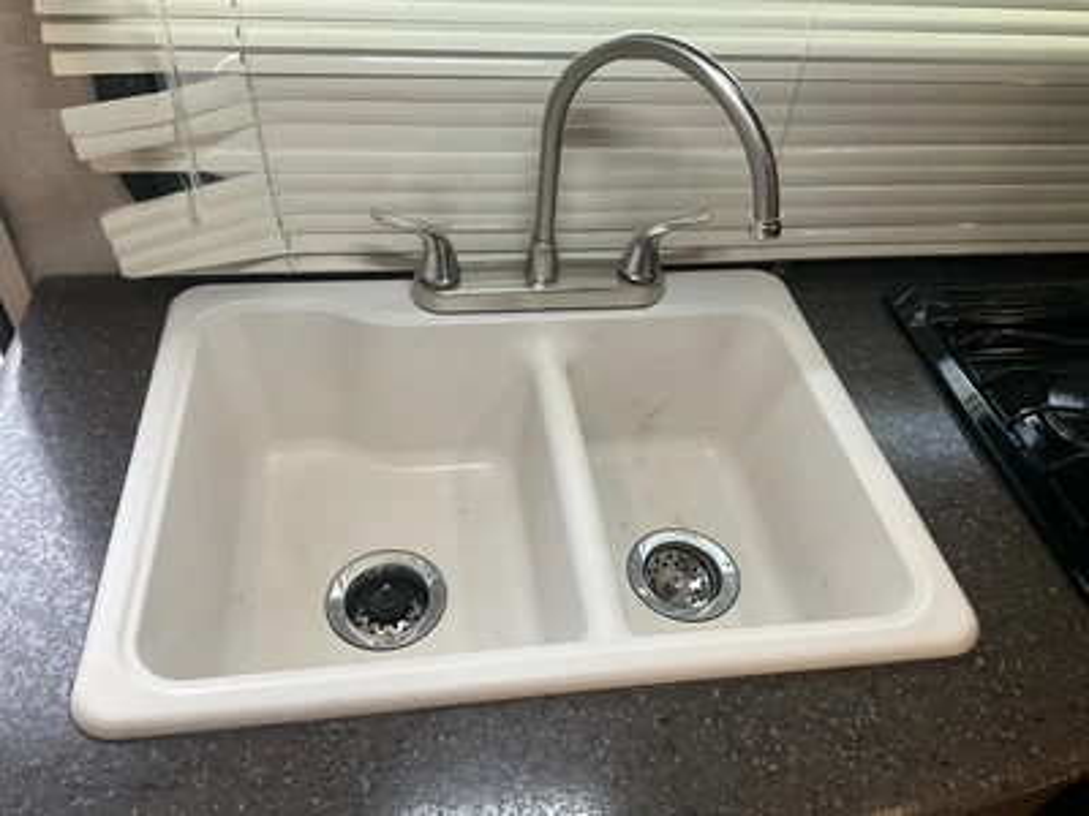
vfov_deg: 48.2
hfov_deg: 61.7
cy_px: 408
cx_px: 544
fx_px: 912
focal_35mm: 29
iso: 100
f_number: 1.8
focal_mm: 3
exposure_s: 1/60
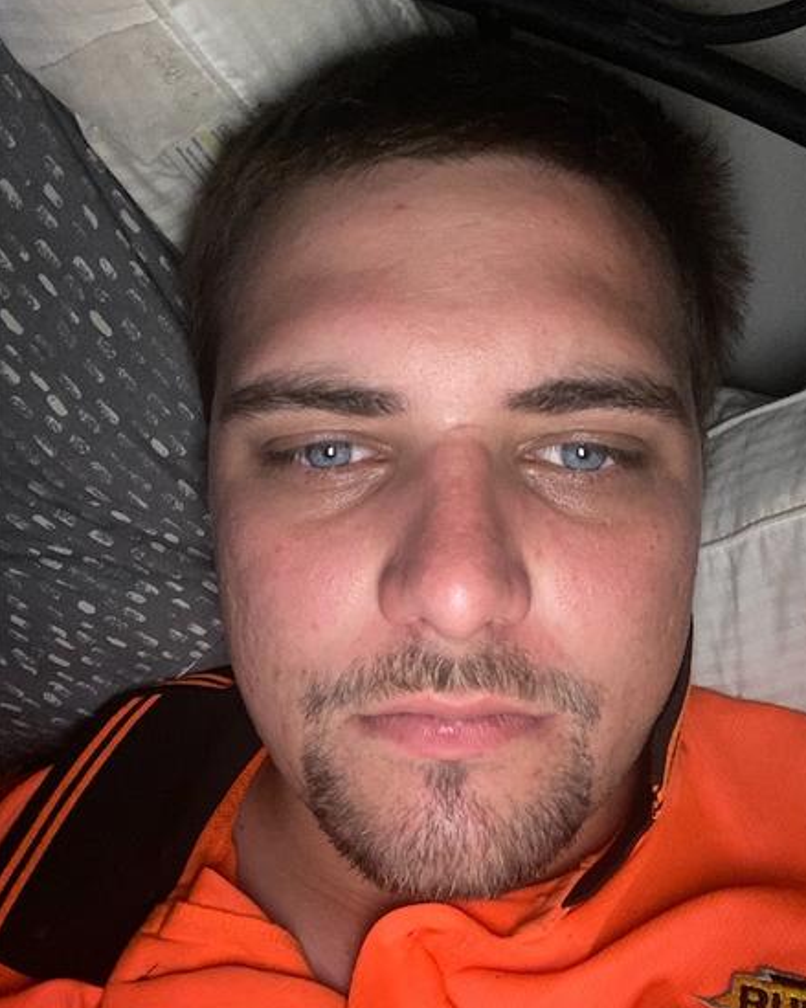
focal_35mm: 32
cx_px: 409
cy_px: 501
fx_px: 954
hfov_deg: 45.8
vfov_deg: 55.7
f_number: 2.2
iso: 200
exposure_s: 1/16
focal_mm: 2.71
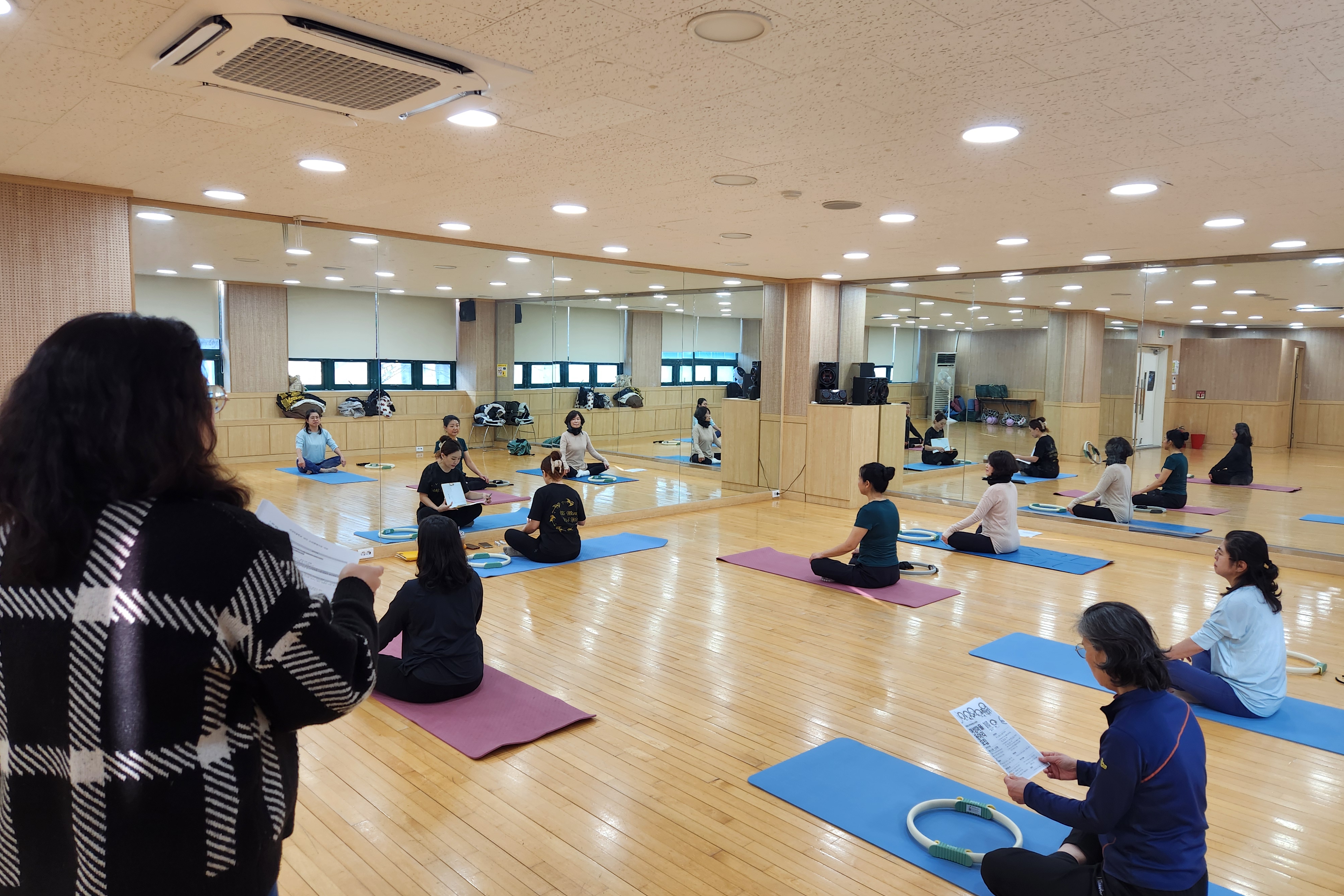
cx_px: 672
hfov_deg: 73.7
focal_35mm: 24
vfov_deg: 53.1
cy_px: 435
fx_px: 896
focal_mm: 5.4
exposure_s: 1/180
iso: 100
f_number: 1.8
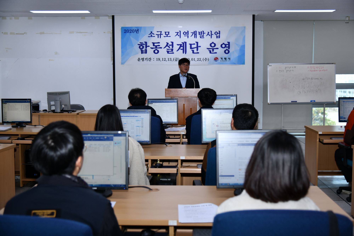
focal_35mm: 46
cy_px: 118
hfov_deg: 42.7
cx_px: 177
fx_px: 452
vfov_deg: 29.2
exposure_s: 1/250
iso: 400
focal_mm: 46
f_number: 4
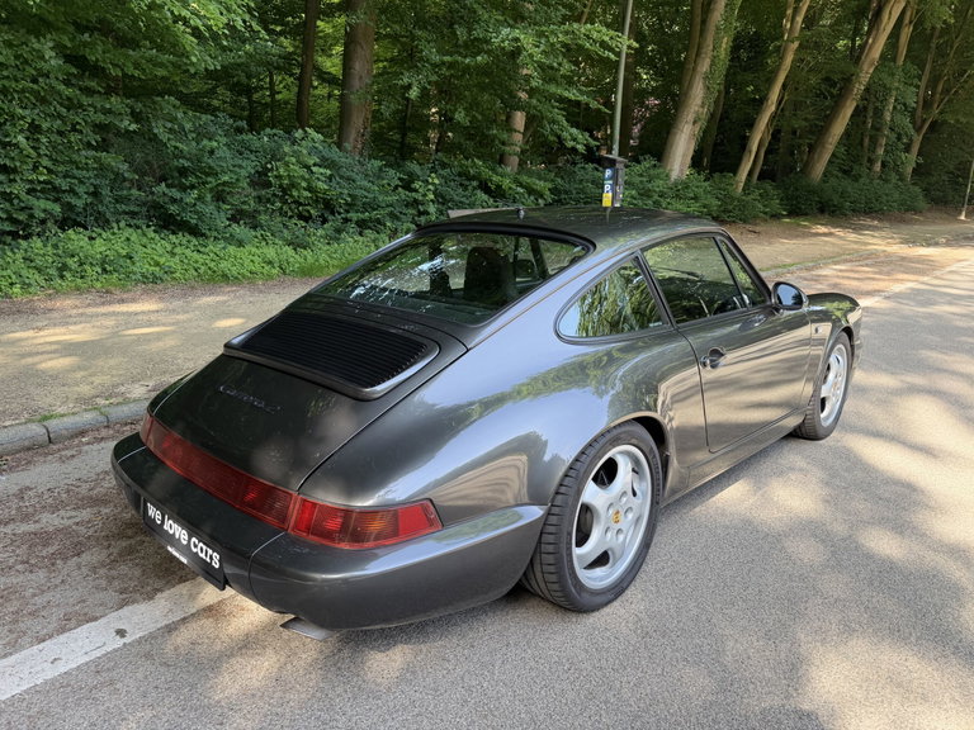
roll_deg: -0.9
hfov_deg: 71.6
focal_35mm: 24
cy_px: 365
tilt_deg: -16.6
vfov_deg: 56.8
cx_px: 487
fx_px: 675
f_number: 1.78
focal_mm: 6.76
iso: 64
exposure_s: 1/266
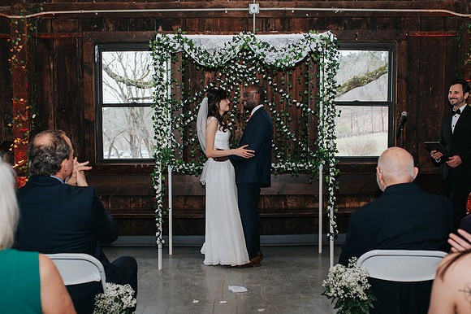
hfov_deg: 46.8
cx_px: 243
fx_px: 544
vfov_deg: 32.1
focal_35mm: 42
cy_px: 183
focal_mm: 35
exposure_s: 1/200
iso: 1000
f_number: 3.2
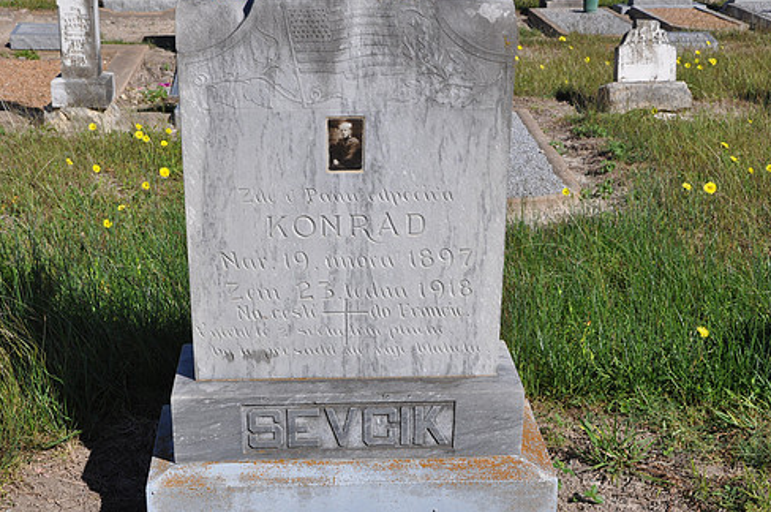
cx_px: 354
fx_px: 1219
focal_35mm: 57
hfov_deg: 35.1
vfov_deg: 23.7
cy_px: 285
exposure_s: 1/320
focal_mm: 32
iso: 200
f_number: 9
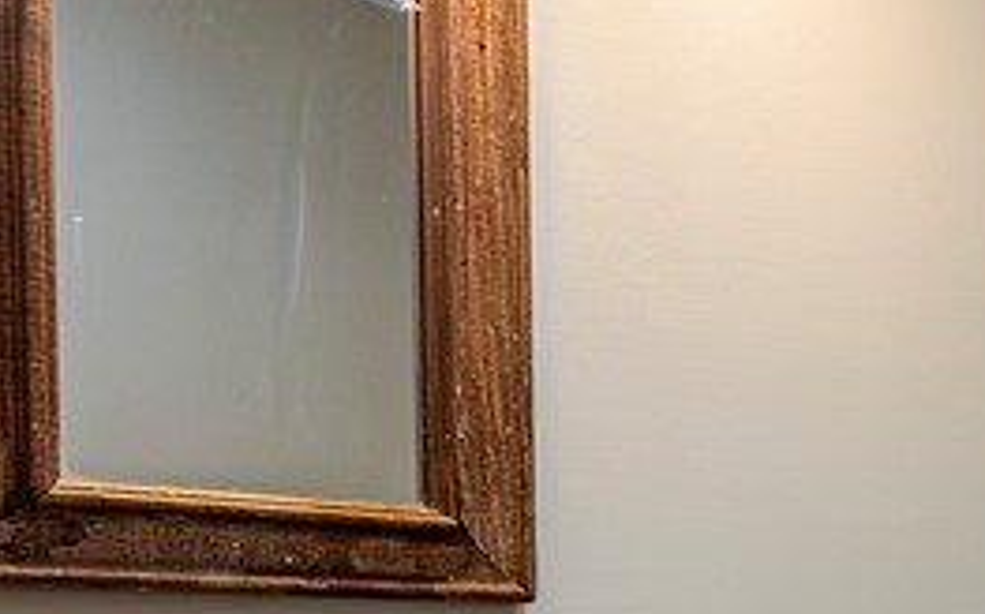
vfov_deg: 20.7
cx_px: 1698
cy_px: 717
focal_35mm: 59
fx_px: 1583
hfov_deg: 22.8
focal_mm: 14
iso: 3200
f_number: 8
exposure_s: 1/200
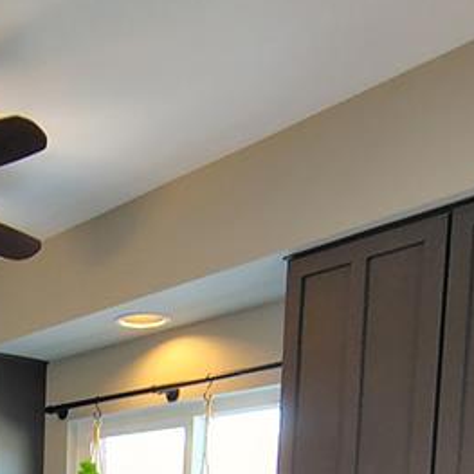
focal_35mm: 55
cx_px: -25
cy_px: 624
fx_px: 852
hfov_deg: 28.7
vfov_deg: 26.2
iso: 353
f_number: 2.2
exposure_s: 1/30
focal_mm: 2.13
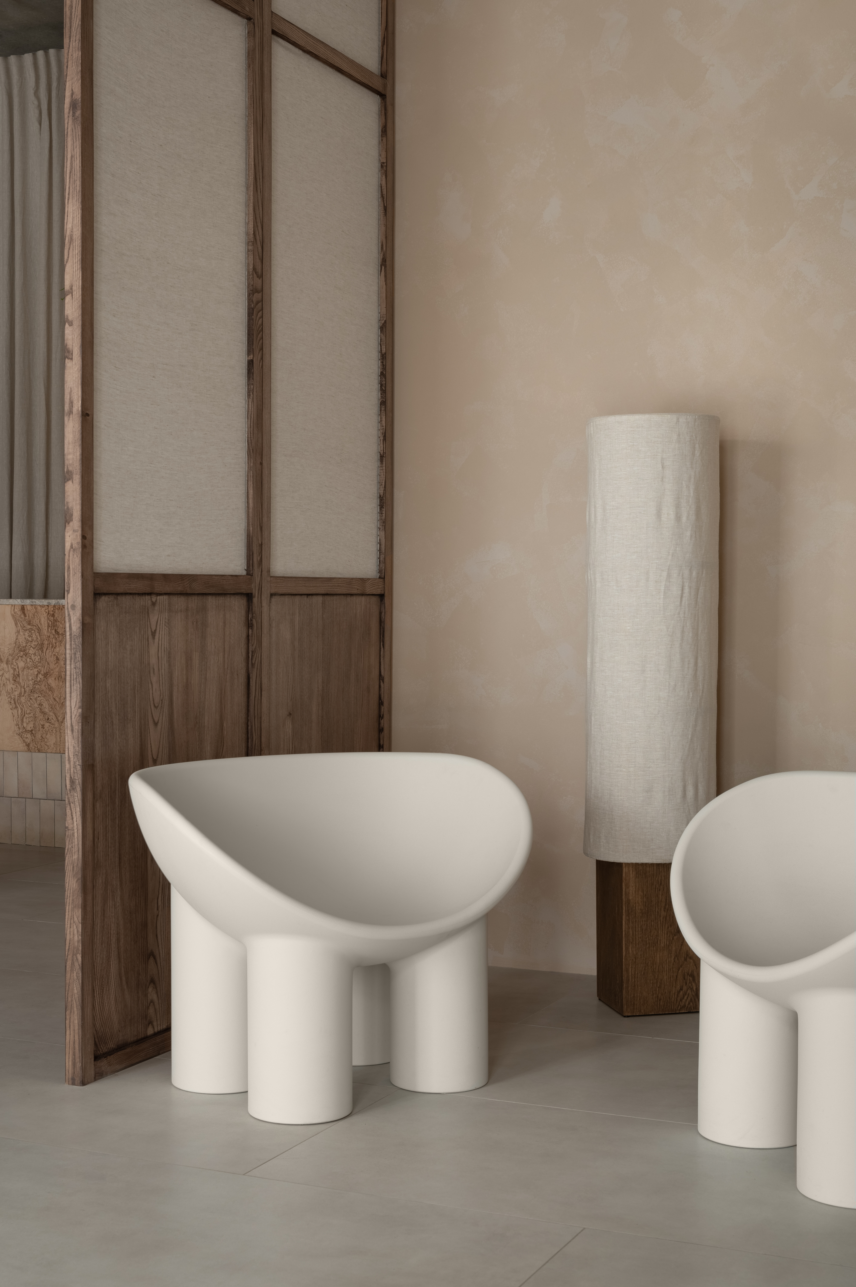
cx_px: 428
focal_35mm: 50
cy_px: 644
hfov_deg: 27.0
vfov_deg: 39.6
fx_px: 1786
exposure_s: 1/13
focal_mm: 50
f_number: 10
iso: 250
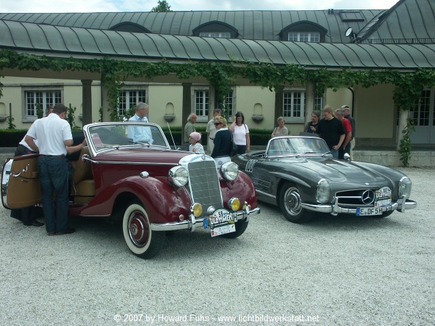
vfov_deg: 40.7
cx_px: 218
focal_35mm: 35
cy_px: 163
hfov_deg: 52.6
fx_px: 440
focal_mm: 9.15
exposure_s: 1/320
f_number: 7.1
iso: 100
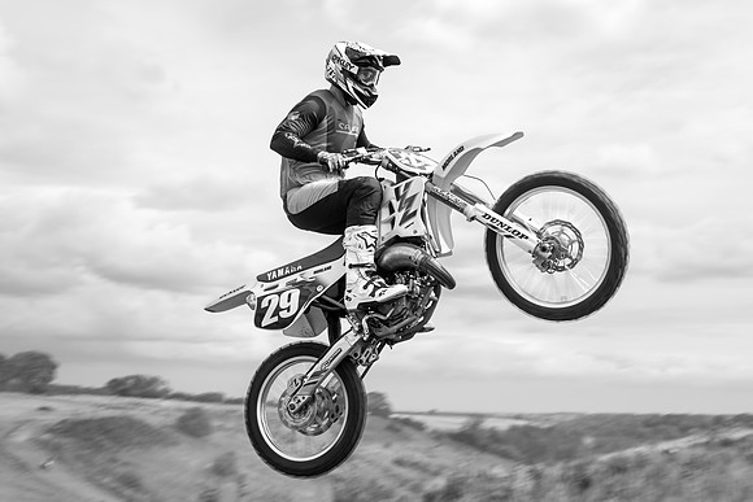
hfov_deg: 43.7
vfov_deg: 29.9
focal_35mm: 45
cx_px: 348
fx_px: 939
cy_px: 232
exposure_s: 1/320
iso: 50
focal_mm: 40
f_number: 4
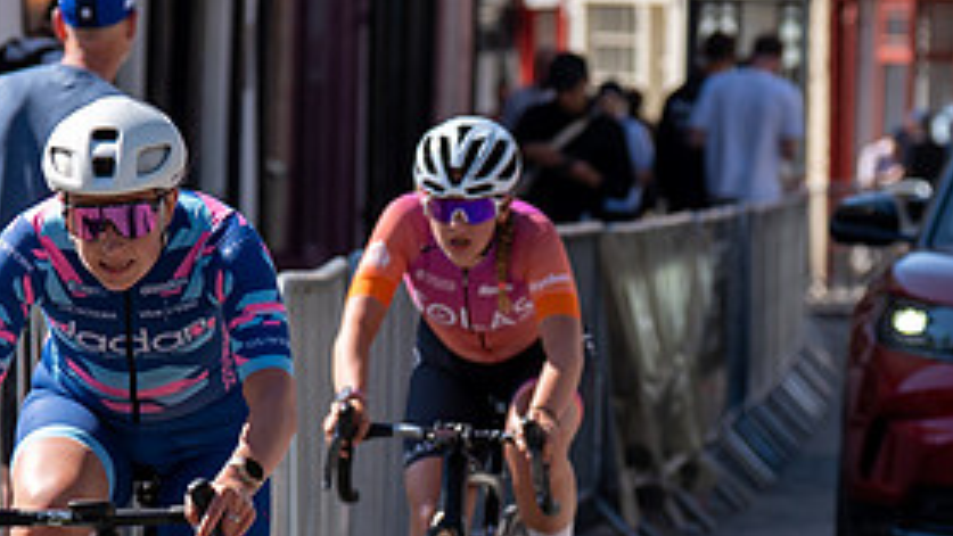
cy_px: 201
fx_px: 9452
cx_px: 414
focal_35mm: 374
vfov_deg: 3.2
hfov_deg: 5.8
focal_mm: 93
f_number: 3.5
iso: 100
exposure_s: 1/1000
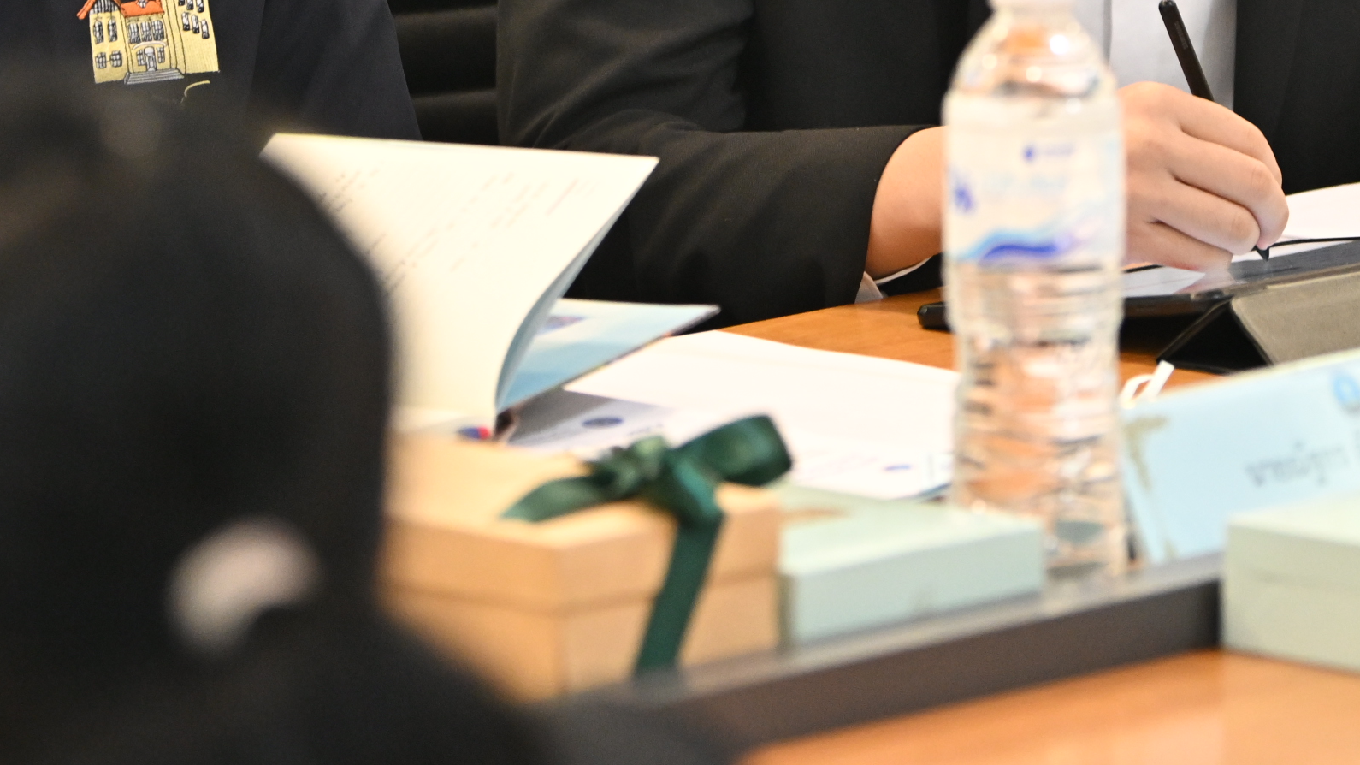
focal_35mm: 340
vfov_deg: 3.6
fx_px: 12260
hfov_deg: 6.3
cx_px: 519
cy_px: -397
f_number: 2.8
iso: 1600
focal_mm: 125
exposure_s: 1/125
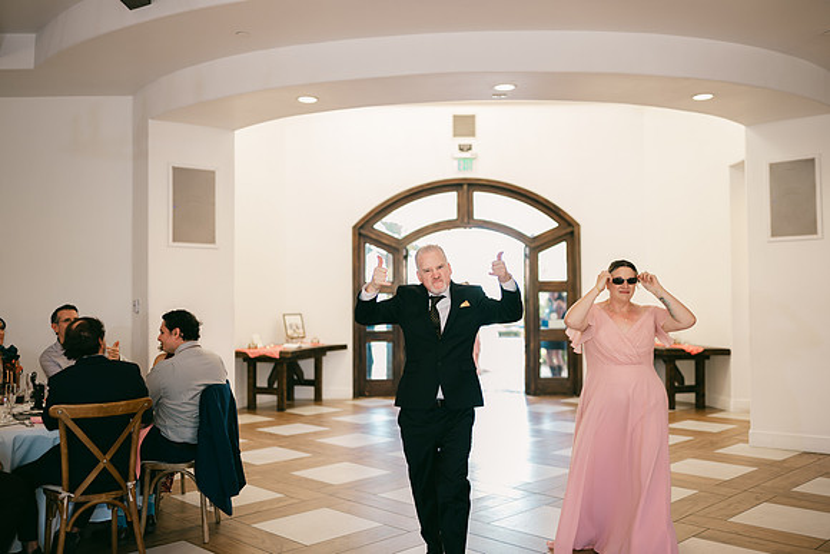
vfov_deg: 37.9
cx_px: 415
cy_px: 277
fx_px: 807
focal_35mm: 35
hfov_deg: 54.4
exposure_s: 1/125
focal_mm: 35
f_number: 1.4
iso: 200
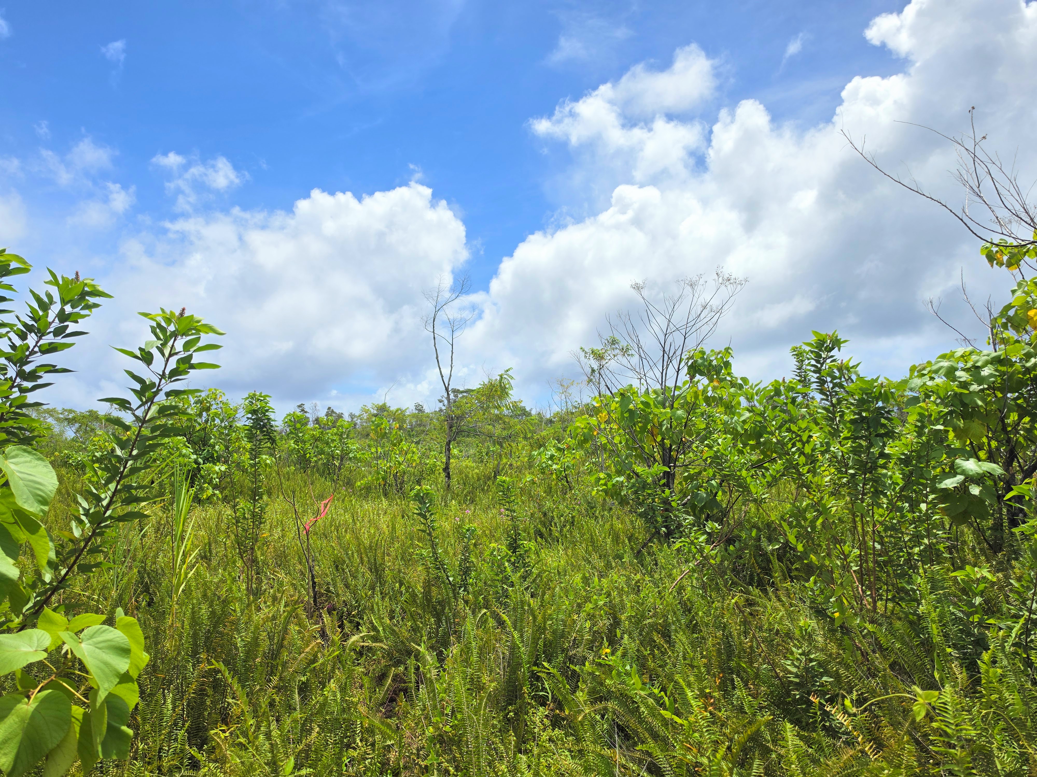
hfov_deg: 73.9
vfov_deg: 58.9
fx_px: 689
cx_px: 518
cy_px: 388
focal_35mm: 23
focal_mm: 6.5
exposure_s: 1/7939
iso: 40
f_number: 1.4
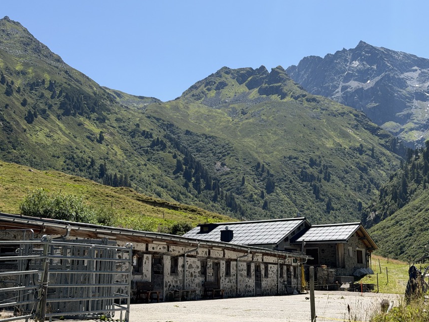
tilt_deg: +10.9
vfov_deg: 25.7
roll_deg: +1.8
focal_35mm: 57
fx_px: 707
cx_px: 252
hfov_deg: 33.7
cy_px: 150
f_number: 1.78
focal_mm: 6.76
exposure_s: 1/4098
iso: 64
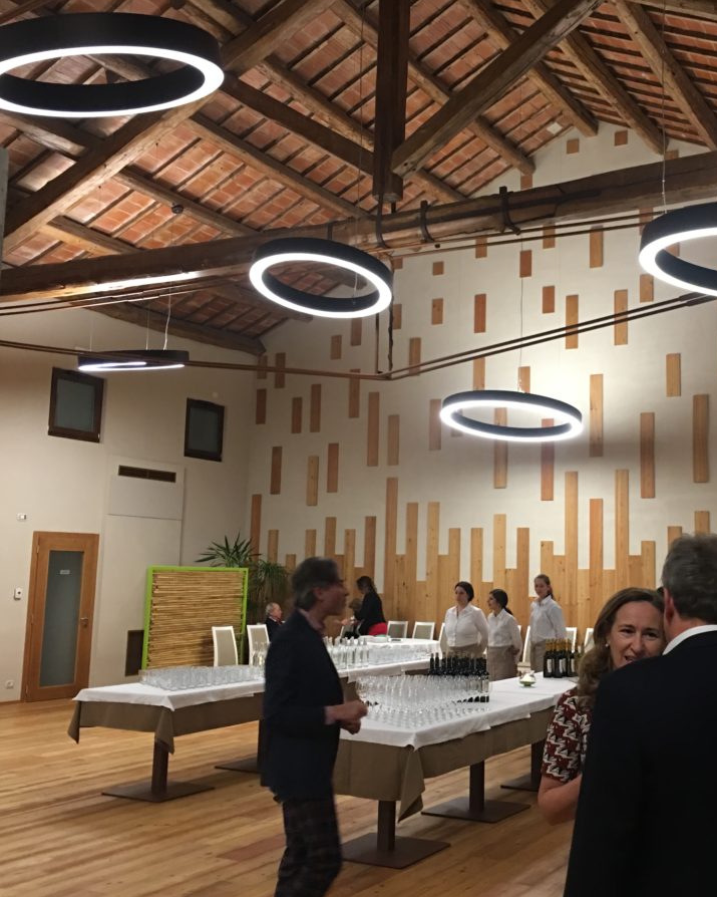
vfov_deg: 47.9
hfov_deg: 38.5
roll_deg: -0.8
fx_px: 1008
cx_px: 505
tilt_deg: +8.2
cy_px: 451
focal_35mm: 38
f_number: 2.2
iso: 80
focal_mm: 4.15
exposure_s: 1/10
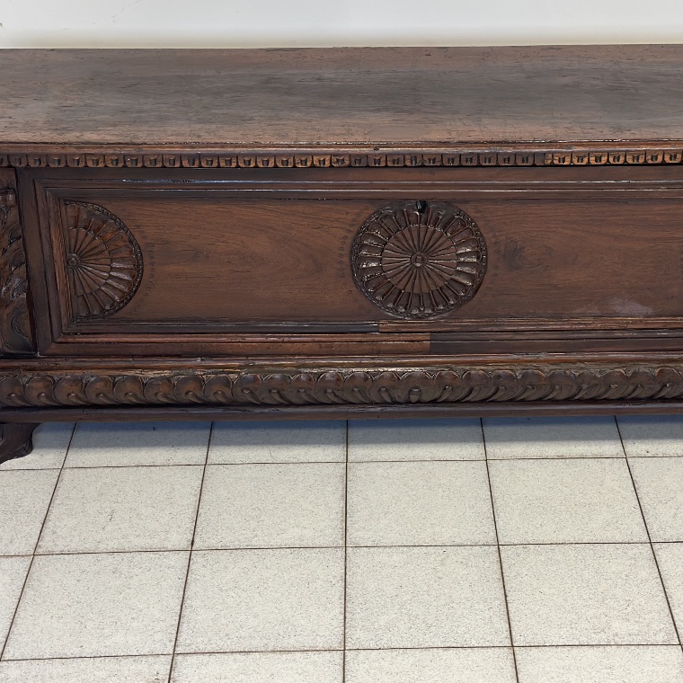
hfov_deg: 25.7
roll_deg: +0.4
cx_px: 413
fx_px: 1496
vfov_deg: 25.7
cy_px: 284
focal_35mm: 67
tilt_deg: -26.9
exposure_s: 1/100
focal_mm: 6.86
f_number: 1.78
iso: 200
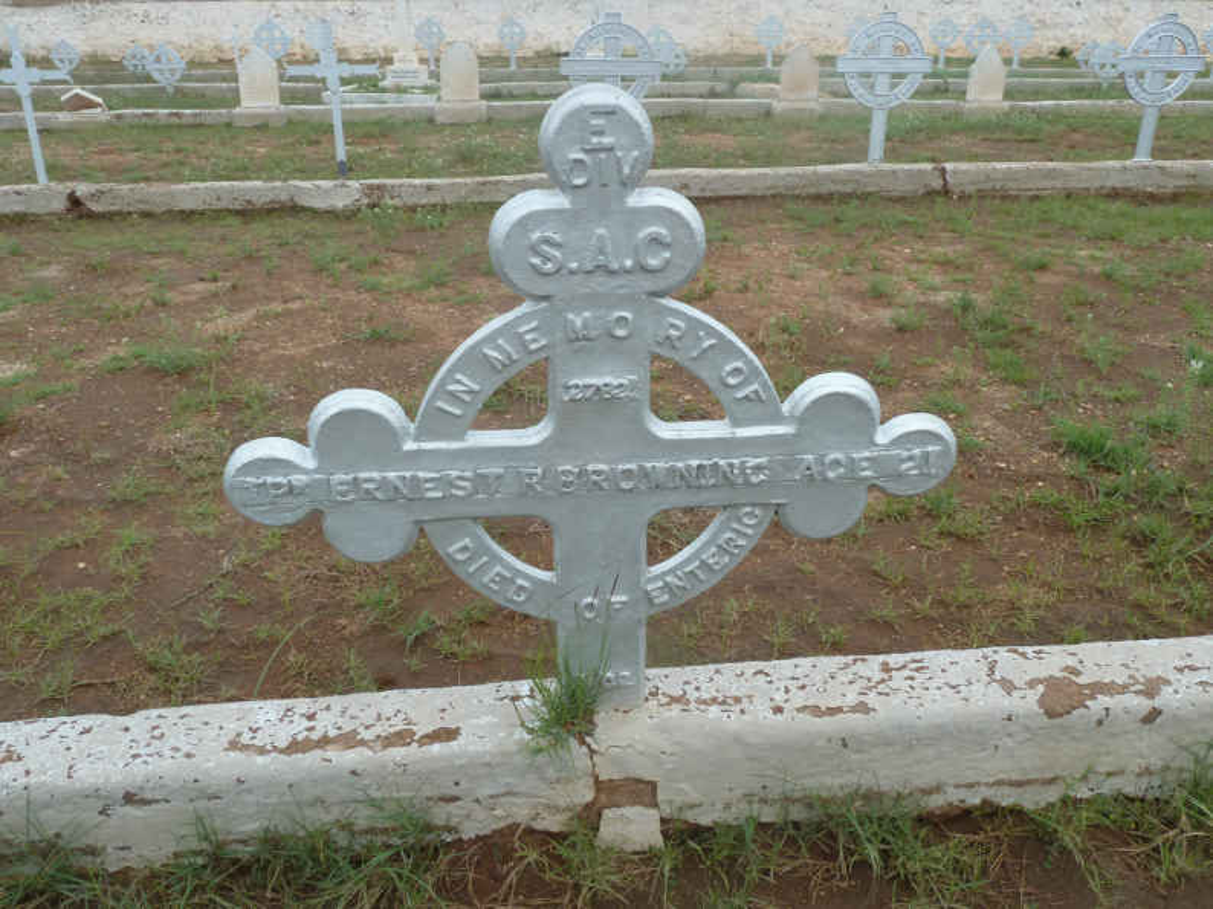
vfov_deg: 48.2
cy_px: 454
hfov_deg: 61.7
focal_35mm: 29
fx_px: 1016
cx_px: 606
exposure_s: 1/250
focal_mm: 4.7
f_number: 6.3
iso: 125
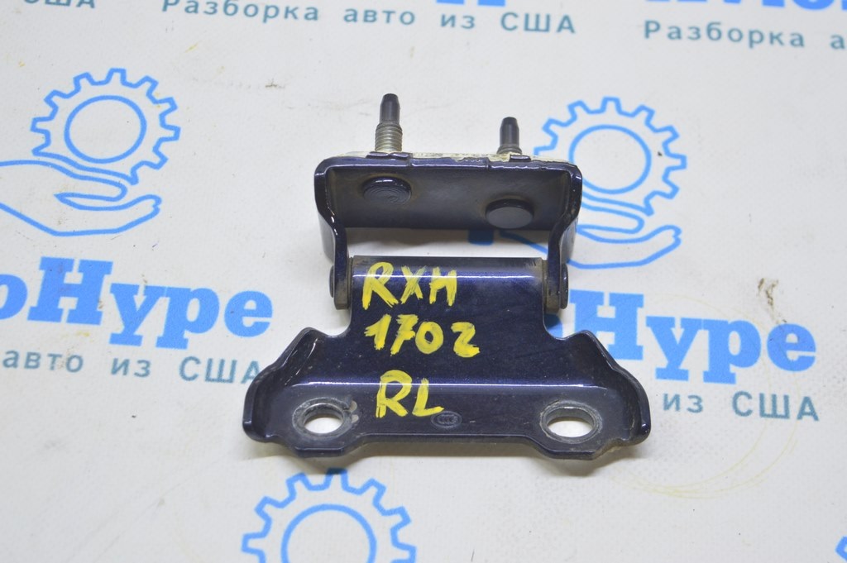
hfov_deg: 29.3
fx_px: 1622
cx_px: 424
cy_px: 282
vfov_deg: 19.7
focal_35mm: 69
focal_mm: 46
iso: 400
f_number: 5.6
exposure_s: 1/20
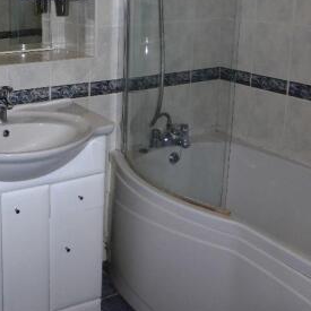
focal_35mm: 45
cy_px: 72
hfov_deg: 34.8
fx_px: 457
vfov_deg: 36.5
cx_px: 16
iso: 100
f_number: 3.3
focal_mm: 4.3
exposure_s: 1/60
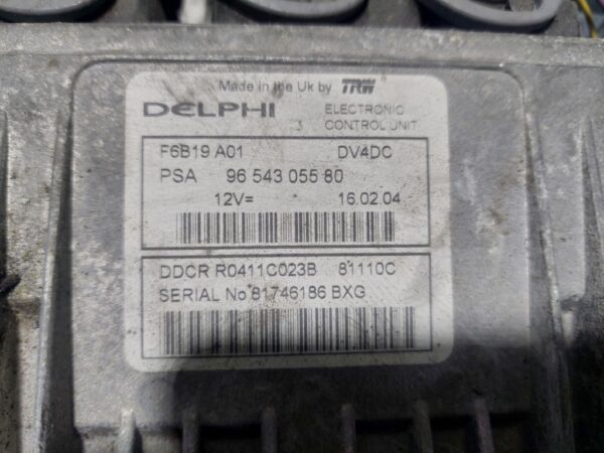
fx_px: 436
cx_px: 302
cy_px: 226
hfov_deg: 69.4
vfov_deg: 54.9
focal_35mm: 25
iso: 64
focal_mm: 5.23
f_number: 1.8
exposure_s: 1/50
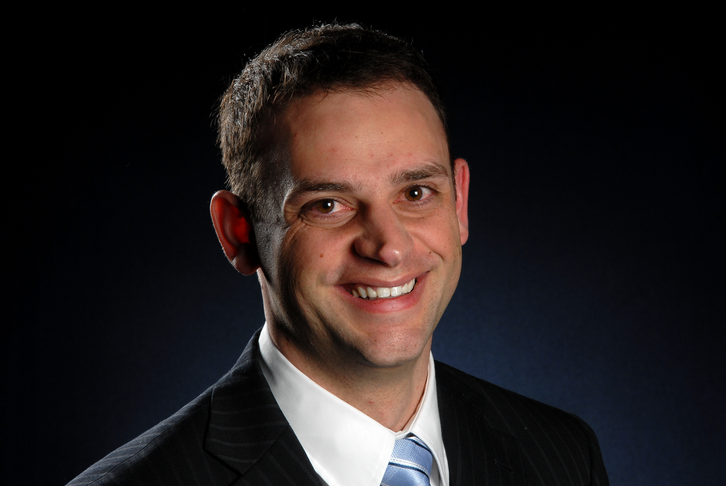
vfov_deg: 6.8
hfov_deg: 10.1
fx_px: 4089
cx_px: 363
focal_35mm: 202
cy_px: 243
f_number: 16
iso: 125
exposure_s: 1/125
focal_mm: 135
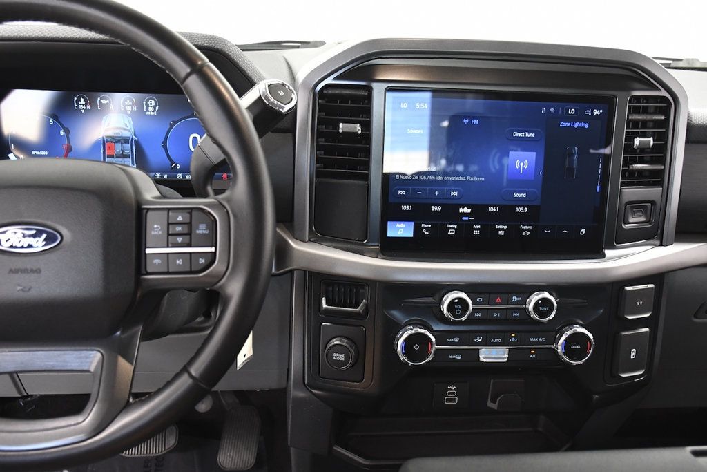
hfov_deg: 53.1
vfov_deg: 36.9
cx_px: 354
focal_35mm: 36
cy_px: 236
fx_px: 707
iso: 2500
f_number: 3.8
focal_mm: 24
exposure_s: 1/100
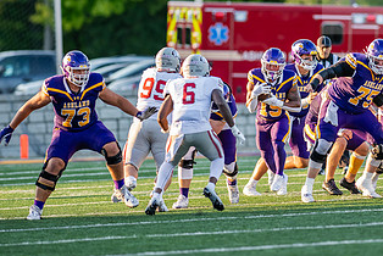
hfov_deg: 3.7
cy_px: 80
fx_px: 5899
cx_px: 285
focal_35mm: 554
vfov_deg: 2.5
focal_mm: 300
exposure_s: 1/1000
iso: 640
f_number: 3.2
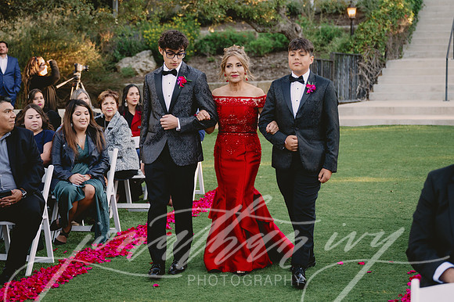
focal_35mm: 74
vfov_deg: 18.5
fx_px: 928
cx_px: 238
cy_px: 112
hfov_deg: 27.5
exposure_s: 1/640
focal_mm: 57
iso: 320
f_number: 2.8
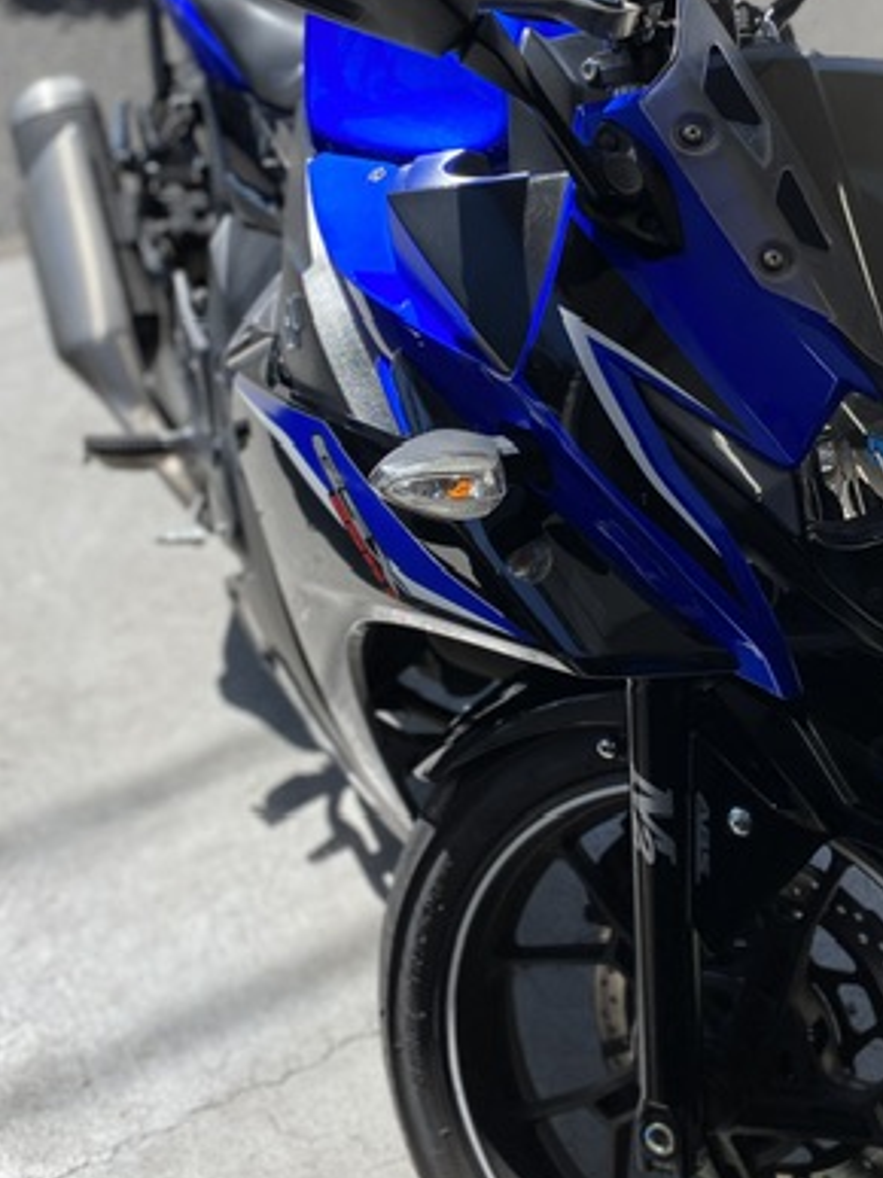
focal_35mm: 43
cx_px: 582
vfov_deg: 43.5
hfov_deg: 33.3
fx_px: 1463
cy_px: 441
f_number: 1.8
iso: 32
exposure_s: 1/1838
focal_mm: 4.25
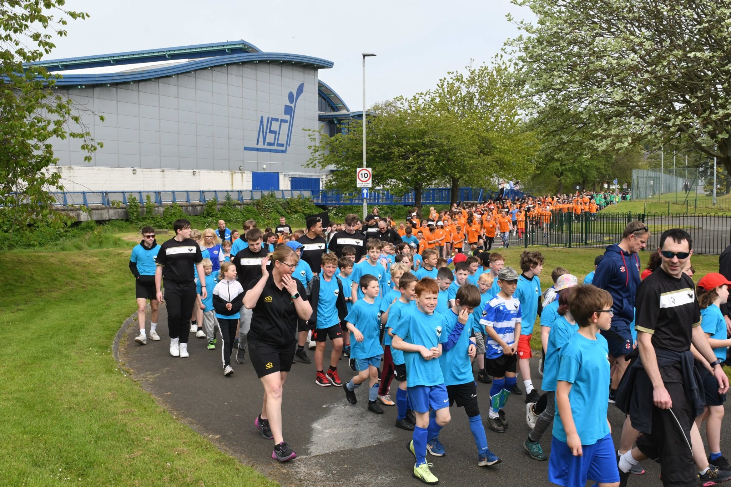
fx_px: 792
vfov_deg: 34.2
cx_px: 366
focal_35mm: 39
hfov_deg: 49.6
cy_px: 244
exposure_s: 1/500
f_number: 11
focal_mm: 26
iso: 1000
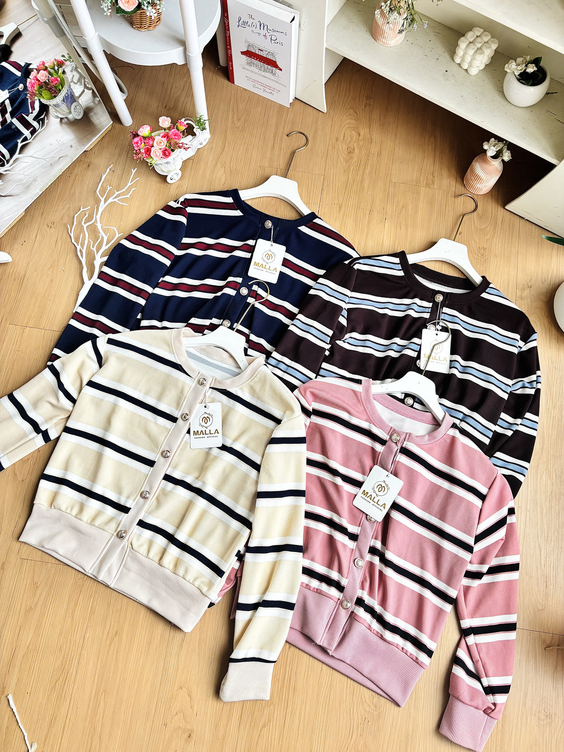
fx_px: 565
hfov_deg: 53.1
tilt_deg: -73.7
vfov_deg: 67.3
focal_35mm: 26
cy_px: 376
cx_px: 282
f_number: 1.6
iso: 125
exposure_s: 1/98
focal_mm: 5.96
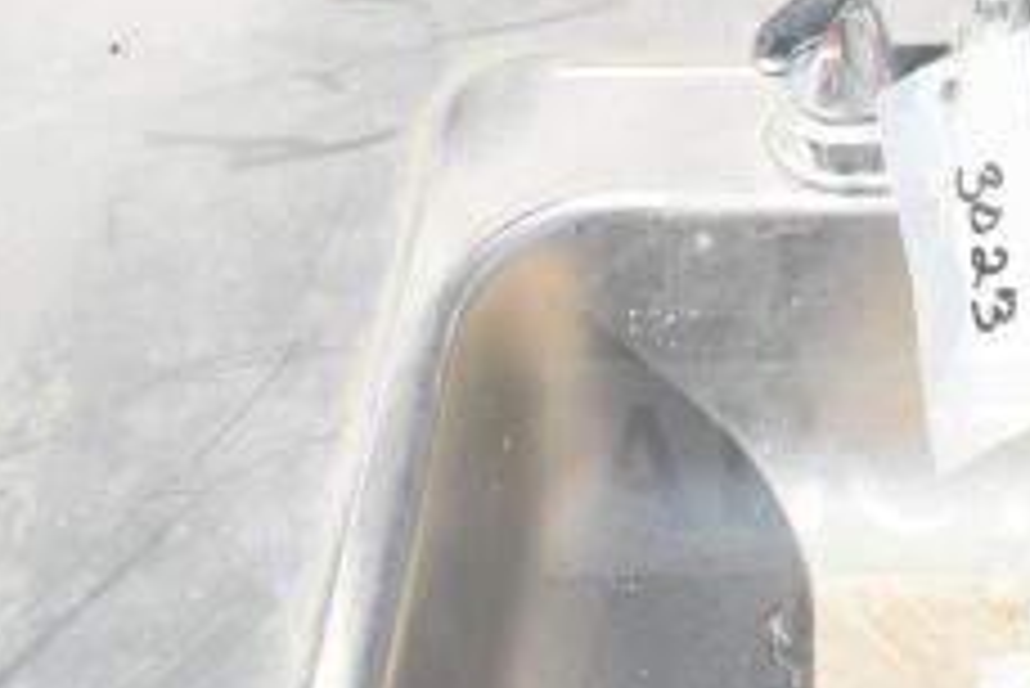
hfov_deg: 20.5
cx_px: 1048
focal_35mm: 96
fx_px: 2748
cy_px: 218
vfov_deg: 14.2
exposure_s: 1/800
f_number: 14
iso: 1600
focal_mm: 24
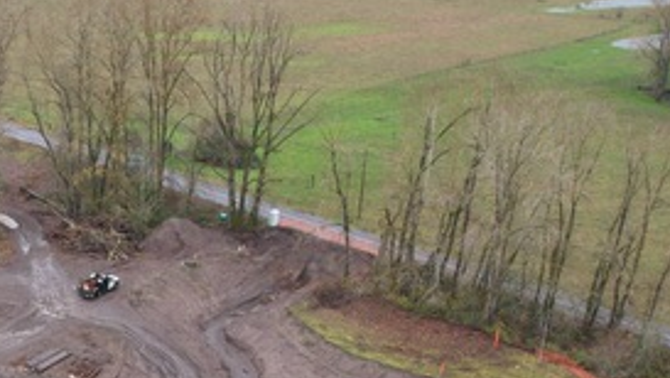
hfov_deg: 26.6
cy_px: 614
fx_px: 1351
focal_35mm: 76
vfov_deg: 14.5
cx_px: 32
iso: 100
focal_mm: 8.38
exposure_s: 1/90
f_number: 2.8
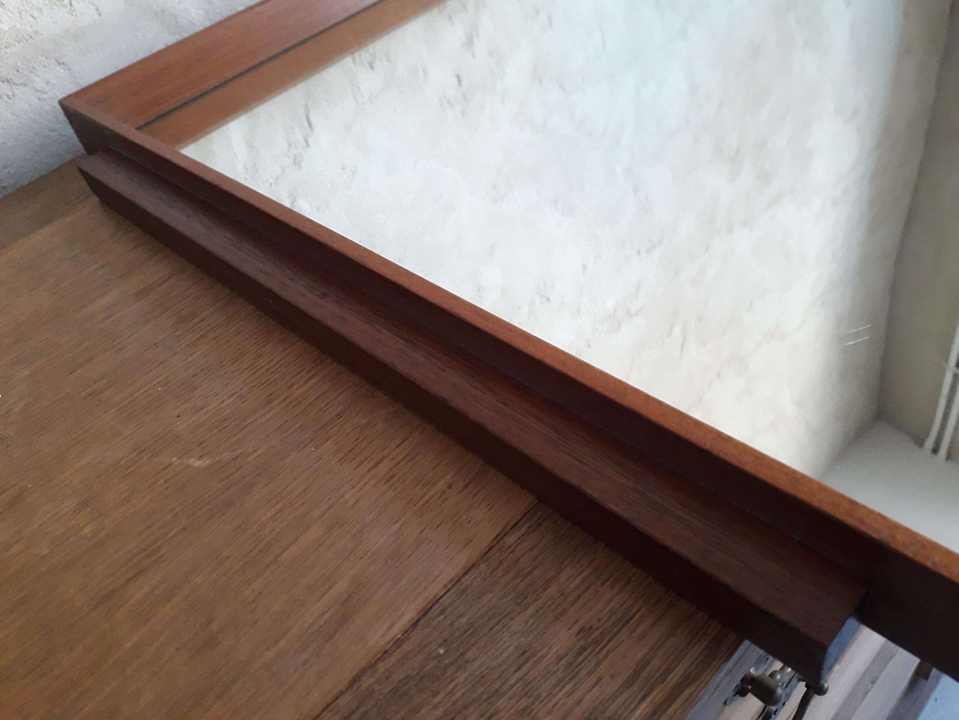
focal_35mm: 27
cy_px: 360
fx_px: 748
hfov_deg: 65.3
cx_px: 480
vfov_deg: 51.4
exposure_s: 1/50
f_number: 1.9
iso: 250
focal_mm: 3.6
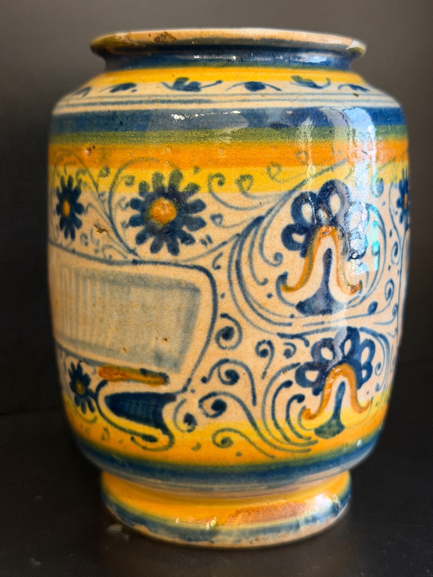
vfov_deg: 39.7
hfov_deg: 30.3
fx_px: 801
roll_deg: -2.5
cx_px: 216
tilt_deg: -11.2
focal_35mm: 48
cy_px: 288
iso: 250
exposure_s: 1/33
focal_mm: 6.76
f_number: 1.78
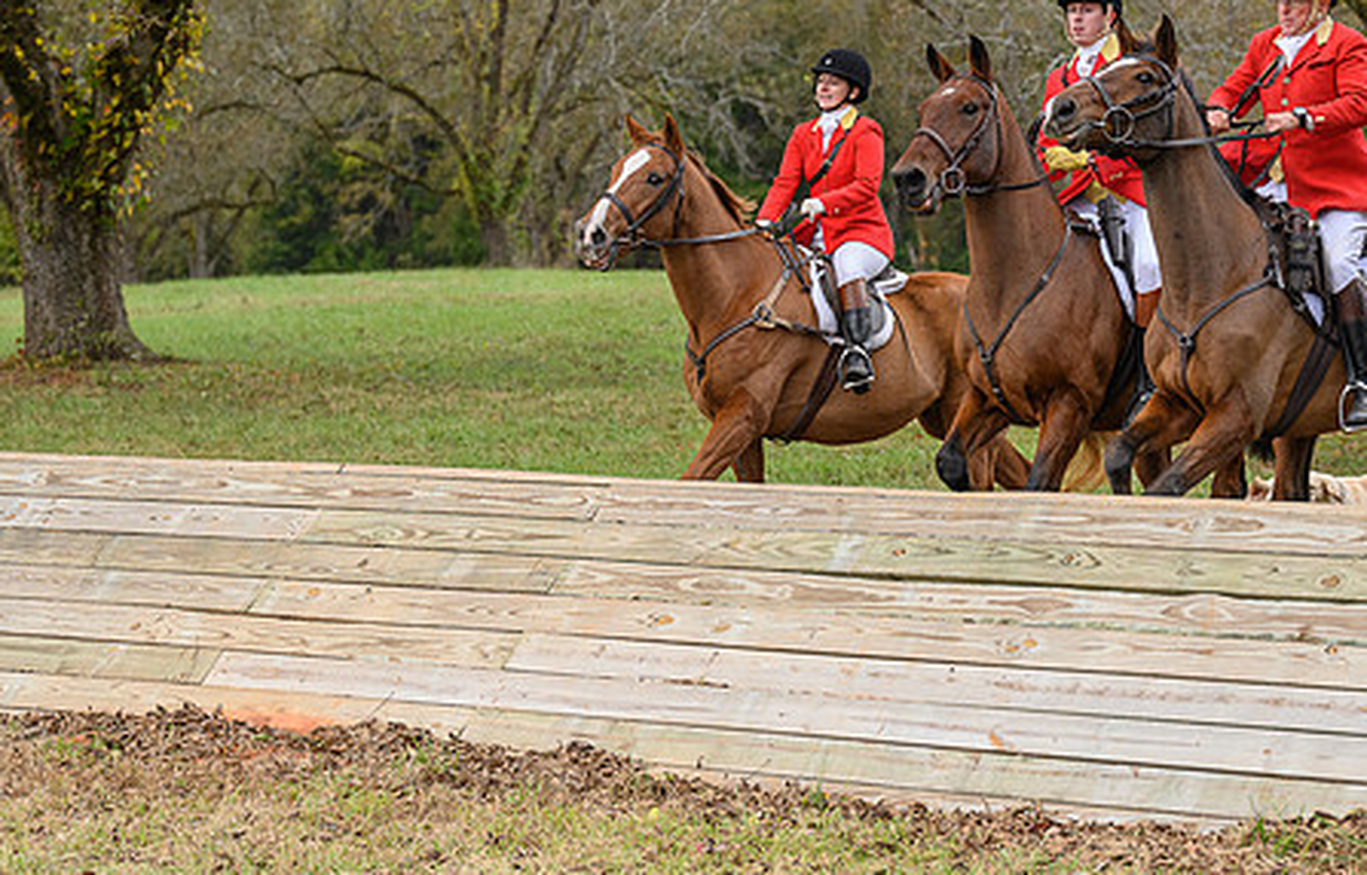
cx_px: 1073
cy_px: 482
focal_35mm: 139
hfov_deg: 14.9
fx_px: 5213
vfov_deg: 9.6
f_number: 3.2
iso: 640
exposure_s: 1/800
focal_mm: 70
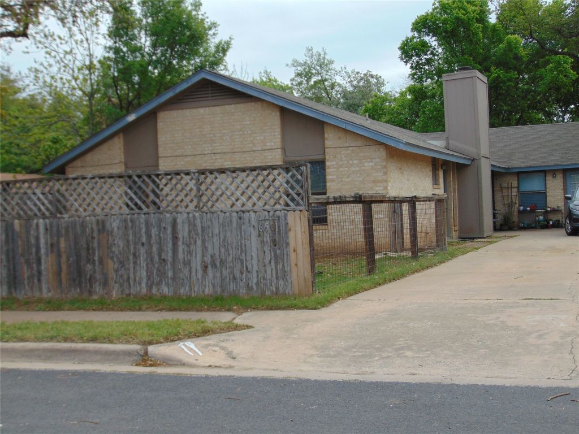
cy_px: 217
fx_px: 836
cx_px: 290
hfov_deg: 38.2
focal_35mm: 50
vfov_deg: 29.1
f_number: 3.5
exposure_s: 1/800
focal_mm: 9
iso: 80
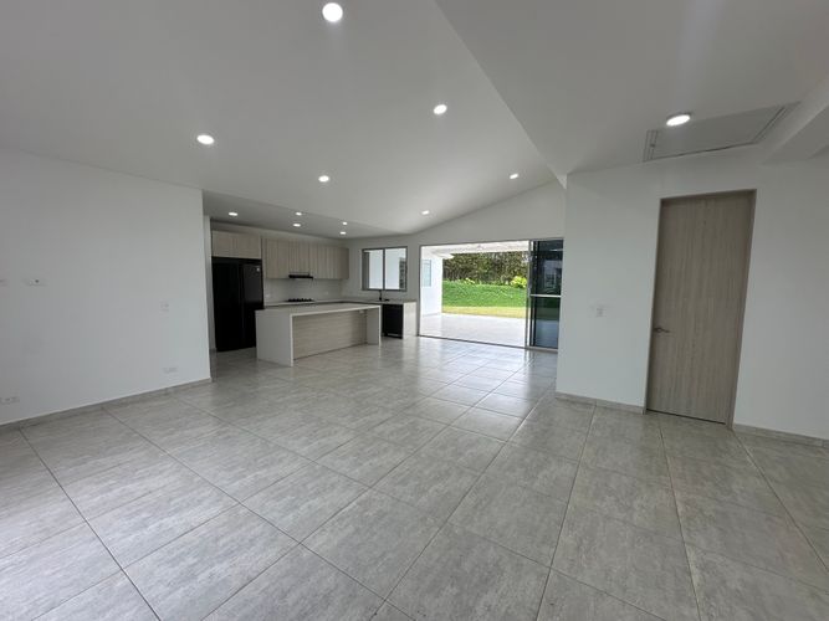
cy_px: 310
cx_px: 414
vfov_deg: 85.7
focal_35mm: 14
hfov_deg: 102.1
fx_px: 335
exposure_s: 1/182
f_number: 2.2
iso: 40
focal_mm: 2.22
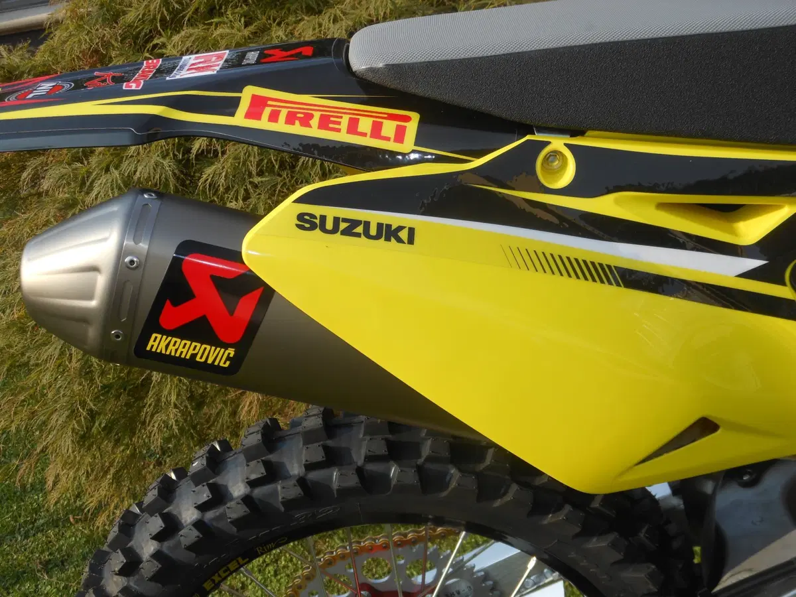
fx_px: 1150
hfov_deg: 38.2
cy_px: 298
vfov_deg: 29.1
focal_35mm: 50
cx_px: 398
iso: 80
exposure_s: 1/500
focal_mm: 8.9
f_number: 4
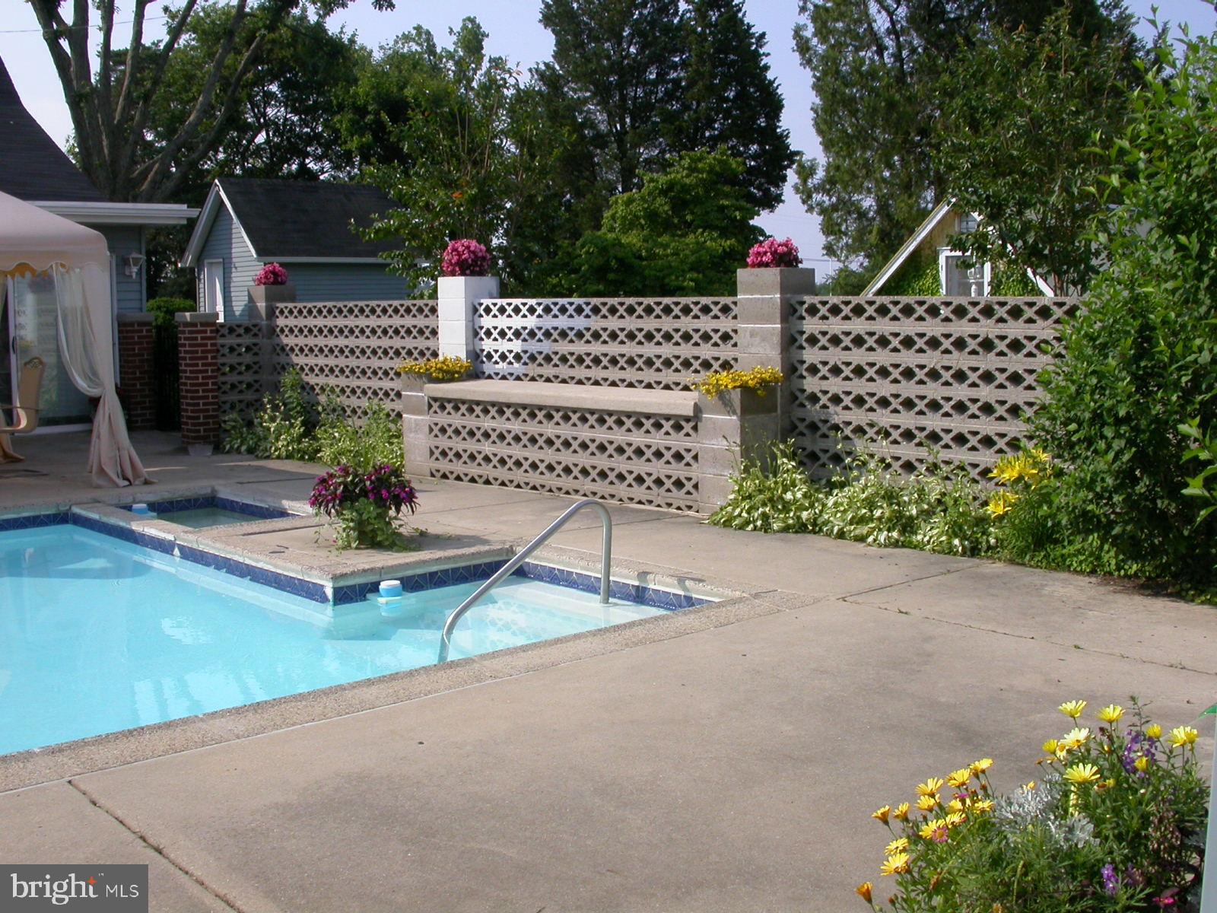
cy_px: 456
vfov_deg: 37.7
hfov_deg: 49.0
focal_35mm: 38
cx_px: 608
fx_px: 1336
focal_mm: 7.85
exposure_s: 1/347
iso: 100
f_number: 7.5
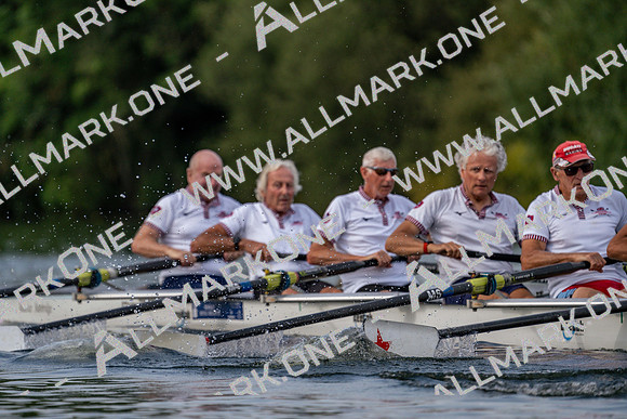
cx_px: 314
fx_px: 10452
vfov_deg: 2.3
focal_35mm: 600
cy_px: 210
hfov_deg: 3.4
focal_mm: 600
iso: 320
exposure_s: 1/1600
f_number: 6.3
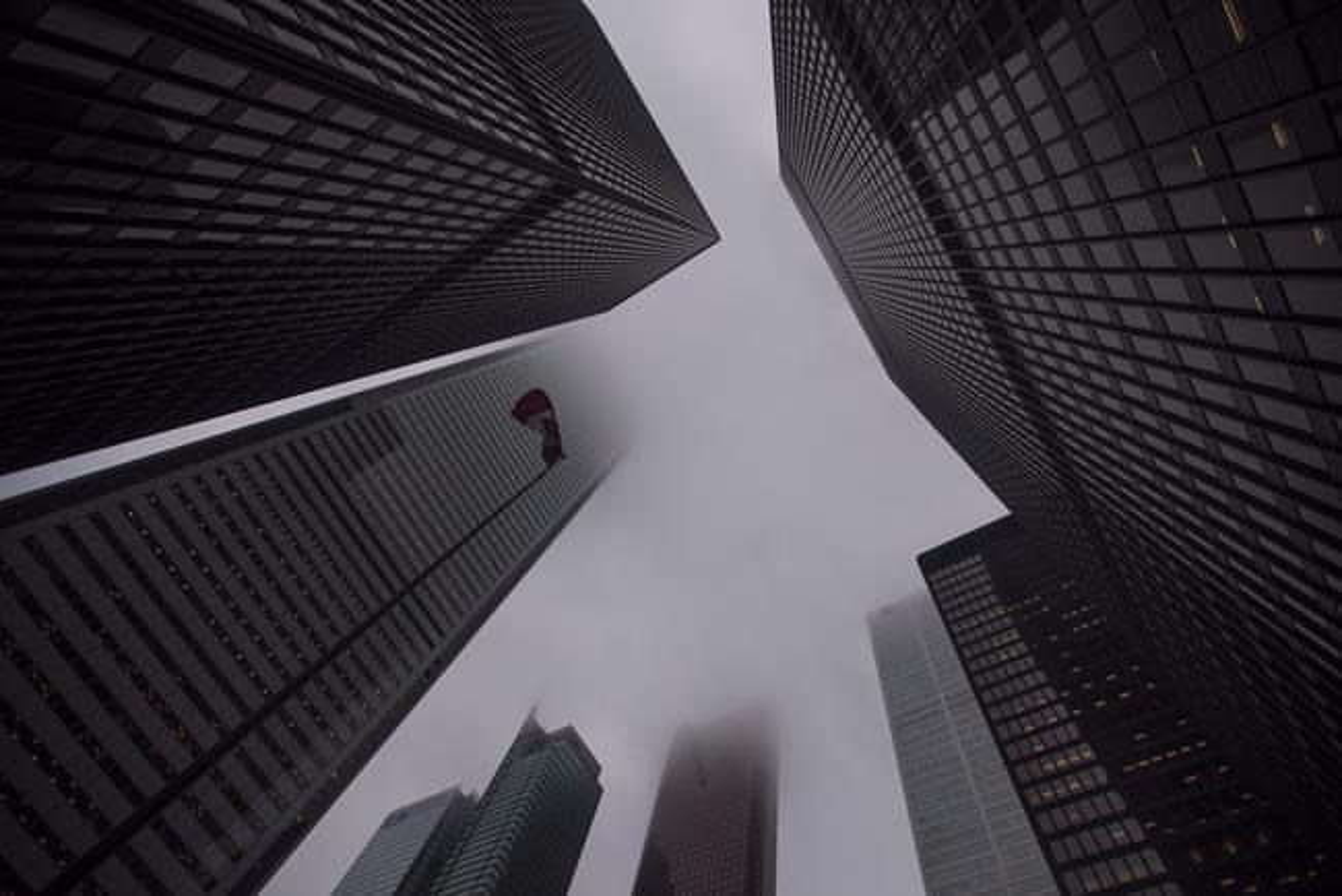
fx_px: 634
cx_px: 671
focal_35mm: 17
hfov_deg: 93.3
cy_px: 448
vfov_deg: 70.5
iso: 100
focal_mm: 17
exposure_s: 1/2500
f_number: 3.2
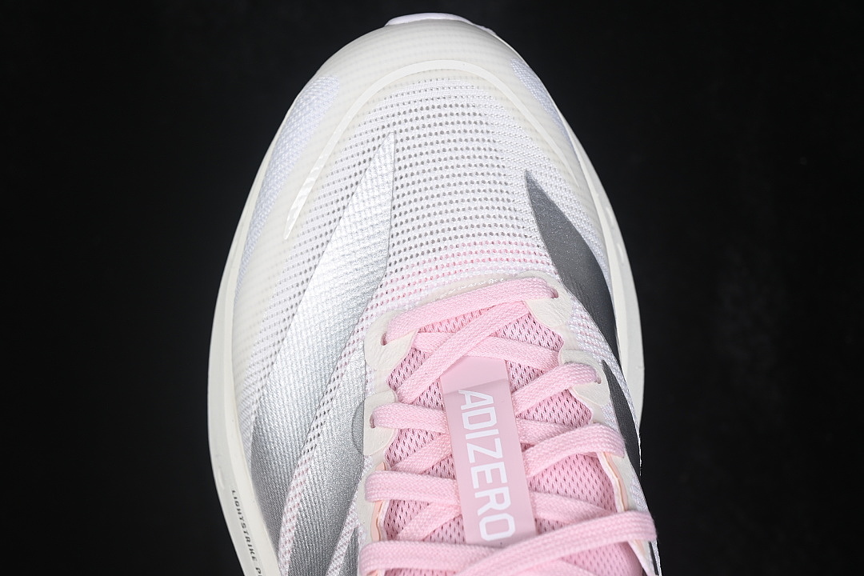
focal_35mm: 75
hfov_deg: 27.0
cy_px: 288
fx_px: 1800
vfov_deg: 18.2
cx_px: 432
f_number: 7.1
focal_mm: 50
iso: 160
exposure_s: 1/80
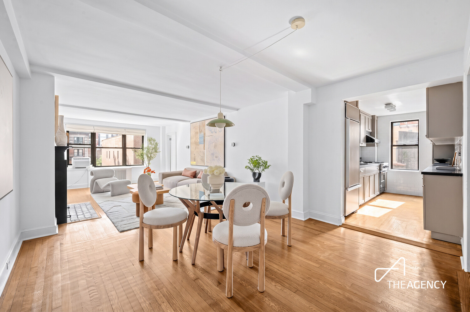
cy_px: 156
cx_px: 235
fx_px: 183
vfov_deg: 81.1
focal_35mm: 14
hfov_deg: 104.3
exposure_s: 1/1.25
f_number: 11
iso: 250
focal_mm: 14
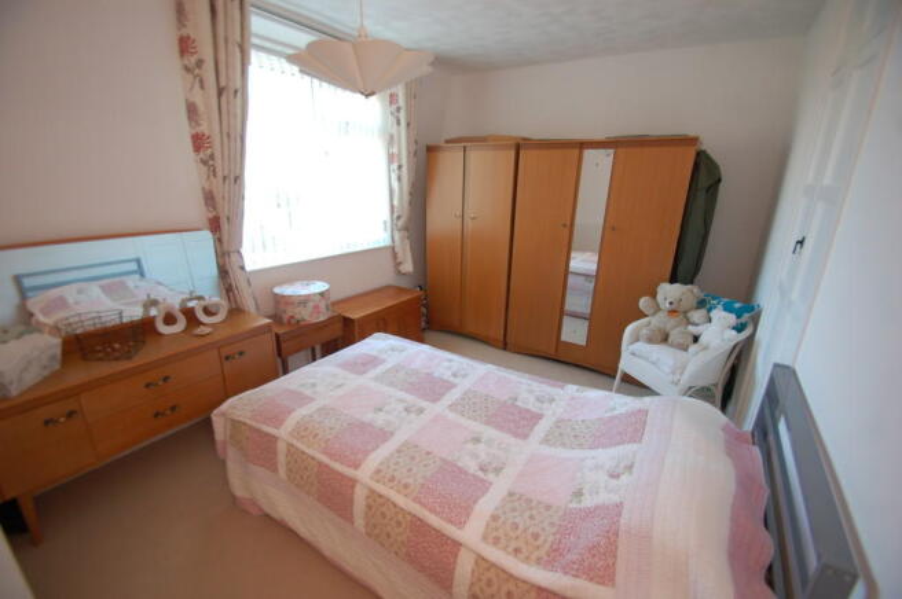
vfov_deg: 77.2
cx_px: 451
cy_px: 300
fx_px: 375
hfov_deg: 100.4
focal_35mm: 15
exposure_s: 1/60
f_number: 3.5
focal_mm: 10
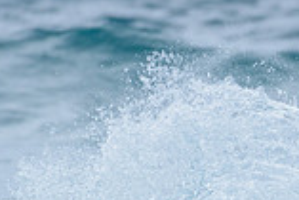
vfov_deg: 0.6
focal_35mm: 2264
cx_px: 550
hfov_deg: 0.9
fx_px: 18821
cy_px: 274
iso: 180
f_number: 5.6
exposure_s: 1/2000
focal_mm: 500
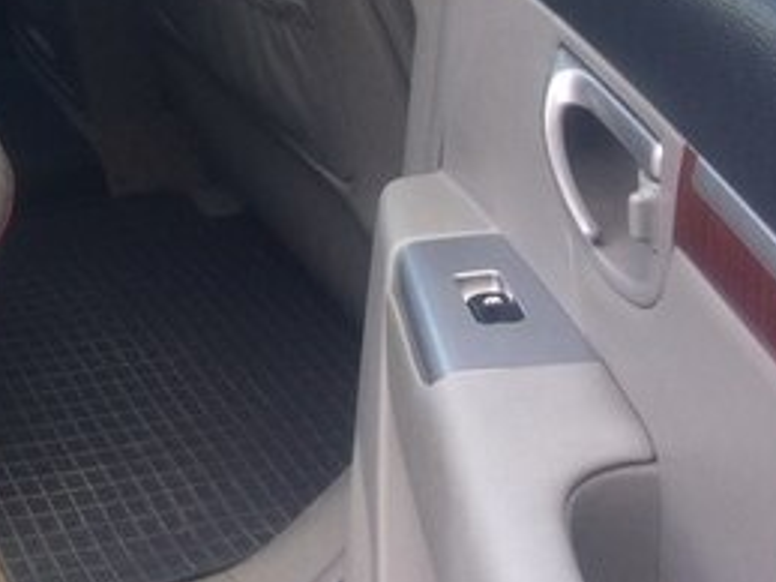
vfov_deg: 19.0
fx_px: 1658
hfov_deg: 24.0
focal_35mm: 74
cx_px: -156
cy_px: -68
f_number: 2.2
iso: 40
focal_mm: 4.15
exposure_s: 1/100
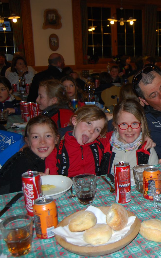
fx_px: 323
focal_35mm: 46
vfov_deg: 43.5
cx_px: 175
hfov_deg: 26.0
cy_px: 129
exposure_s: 1/60
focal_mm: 20
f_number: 3.8
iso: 200
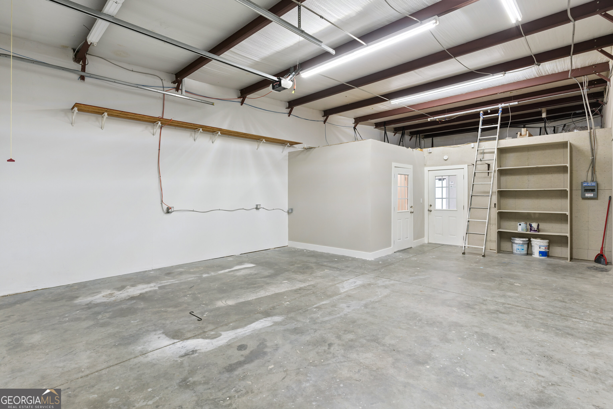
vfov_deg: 70.5
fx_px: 289
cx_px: 306
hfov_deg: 93.3
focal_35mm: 17
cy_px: 204
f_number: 8
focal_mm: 17
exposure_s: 1/8
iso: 250
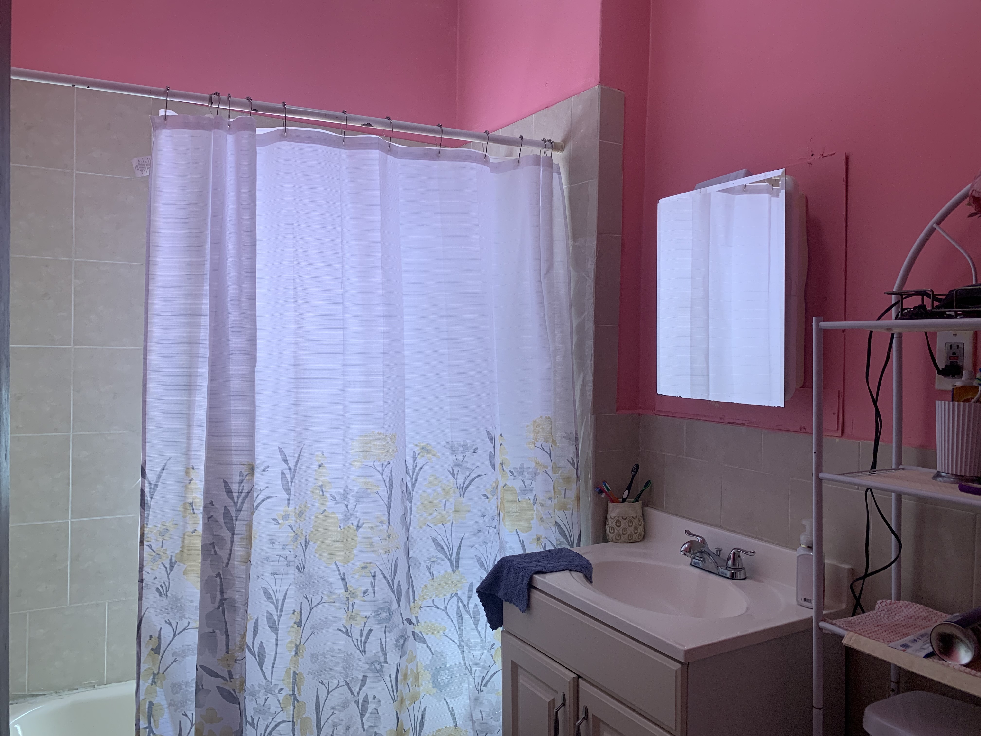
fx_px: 737
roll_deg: -0.7
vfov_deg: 53.1
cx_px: 490
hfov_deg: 67.3
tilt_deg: -2.6
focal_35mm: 26
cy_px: 368
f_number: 1.8
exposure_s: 1/60
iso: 80
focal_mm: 4.25
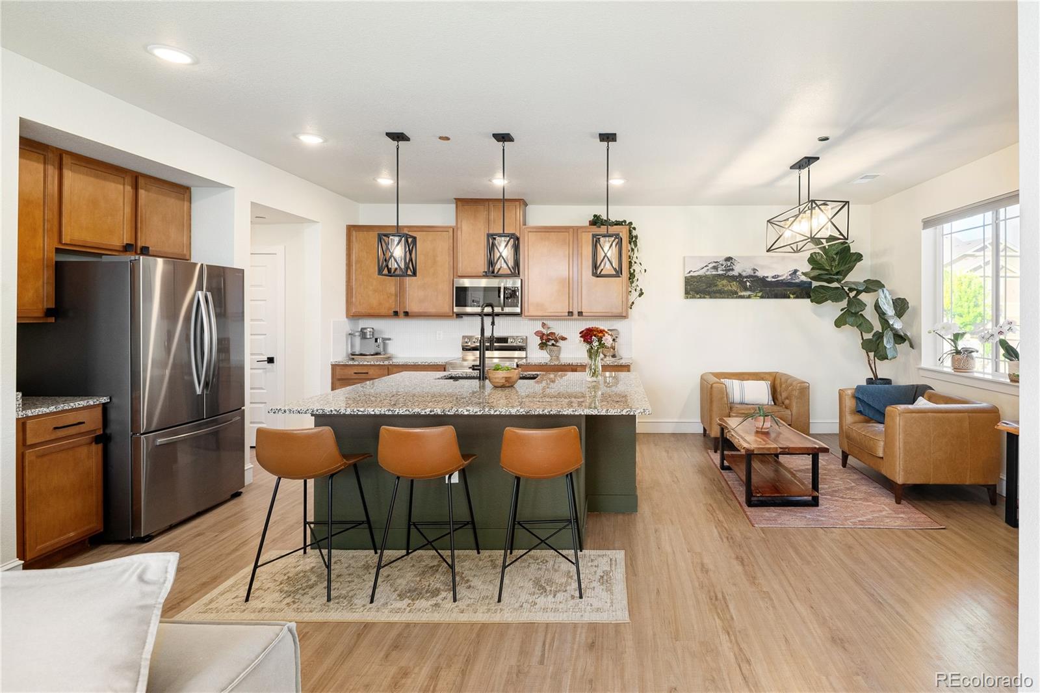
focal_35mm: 17
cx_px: 520
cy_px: 346
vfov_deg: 70.4
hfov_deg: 93.3
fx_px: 491
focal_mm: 17
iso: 400
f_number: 8
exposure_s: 1/20
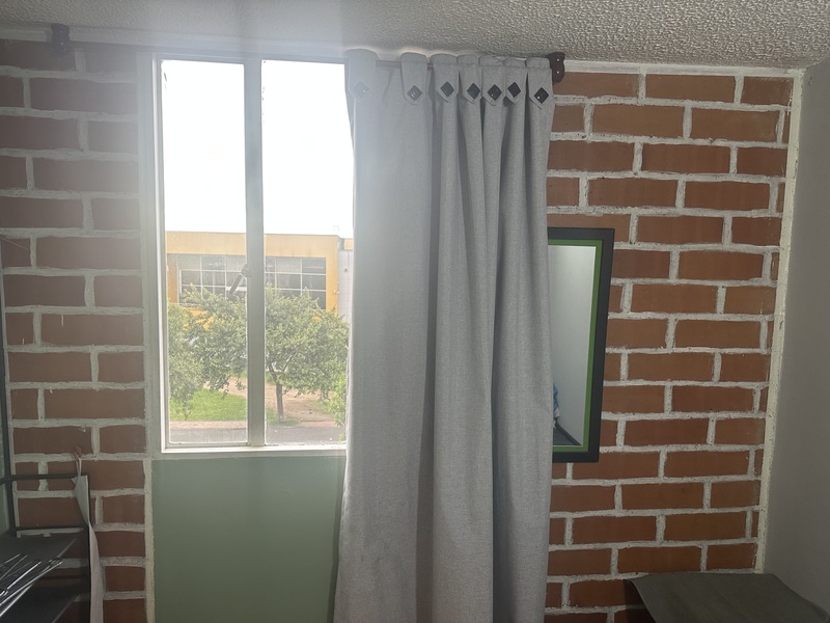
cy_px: 312
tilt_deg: -5.0
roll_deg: -1.3
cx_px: 415
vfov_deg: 56.8
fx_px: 575
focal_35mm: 24
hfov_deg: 71.6
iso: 125
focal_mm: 6.86
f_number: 1.78
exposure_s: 1/121
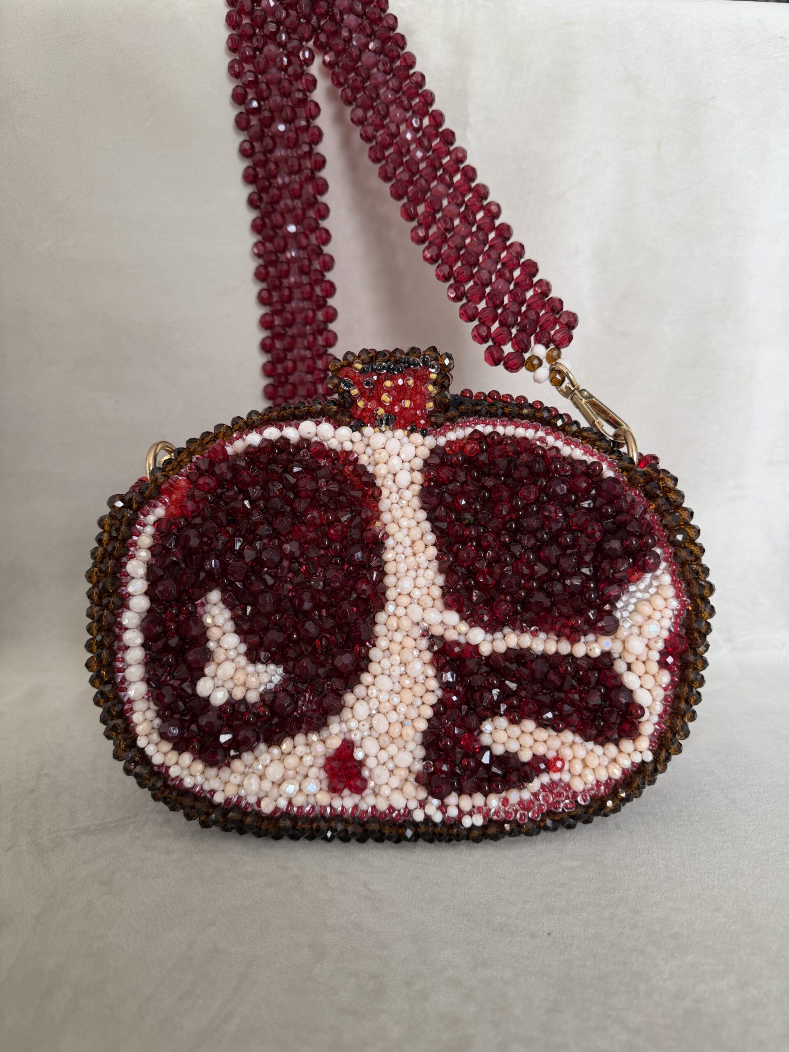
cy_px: 526
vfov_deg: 71.6
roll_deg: -0.5
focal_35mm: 24
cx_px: 394
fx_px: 729
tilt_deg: -13.8
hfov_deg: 56.8
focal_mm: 6.76
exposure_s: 1/121
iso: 100
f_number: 1.78
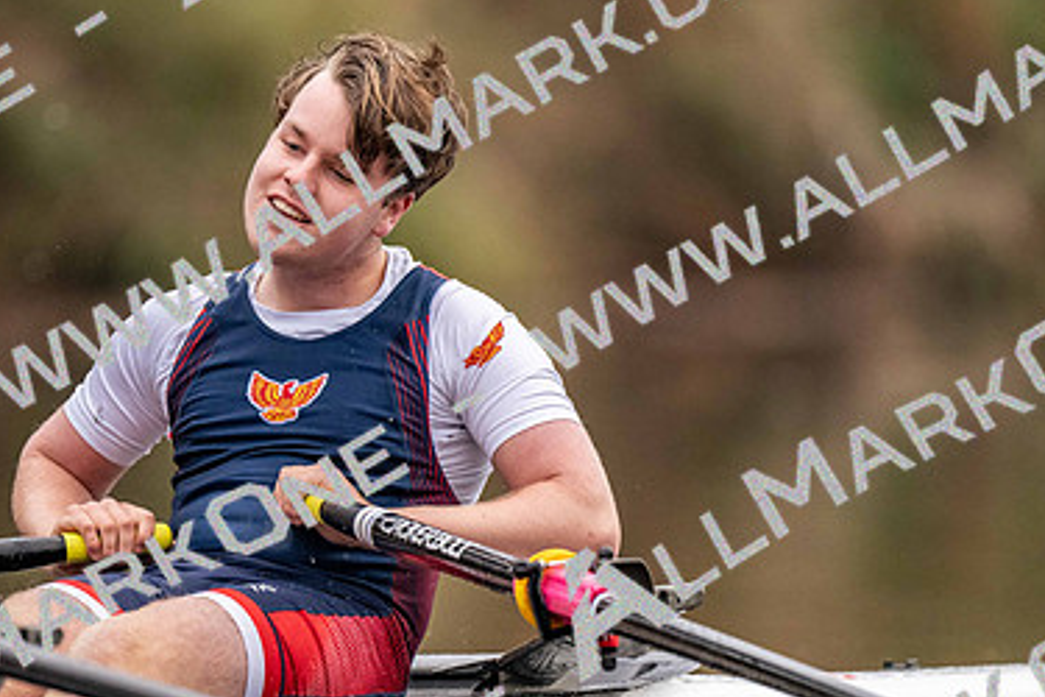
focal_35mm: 927
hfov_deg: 2.2
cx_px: 326
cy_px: 417
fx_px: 26907
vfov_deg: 1.5
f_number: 4
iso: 3200
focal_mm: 600
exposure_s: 1/2500
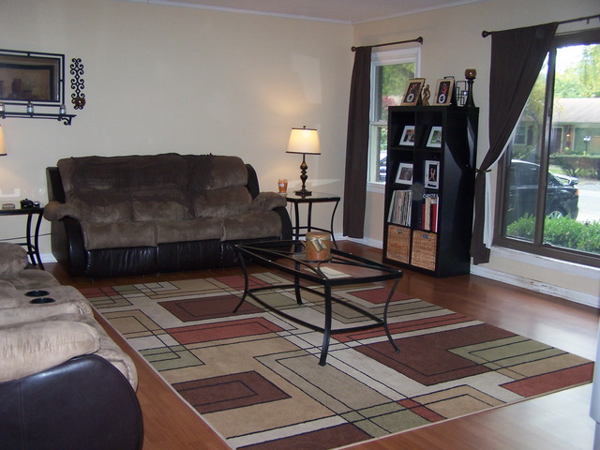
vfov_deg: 37.7
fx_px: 659
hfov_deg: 49.0
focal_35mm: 38
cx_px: 300
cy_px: 225
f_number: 2.8
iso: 140
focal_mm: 6.3
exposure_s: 1/60
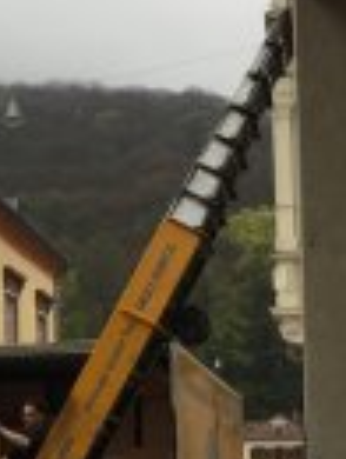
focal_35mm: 89
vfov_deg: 21.8
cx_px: 4
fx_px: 1182
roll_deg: +0.2
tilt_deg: +8.0
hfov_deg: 16.3
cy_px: 339
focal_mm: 4.15
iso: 32
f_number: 2.2
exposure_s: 1/124
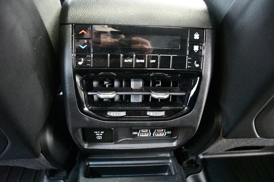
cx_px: 137
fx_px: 228
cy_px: 91
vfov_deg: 43.6
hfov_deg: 62.0
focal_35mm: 30
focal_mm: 20
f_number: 3.5
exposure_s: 1/15
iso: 12800
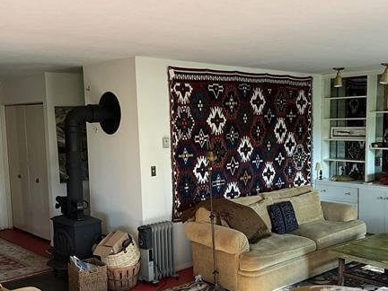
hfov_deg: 43.5
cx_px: 242
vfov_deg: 33.5
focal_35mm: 43
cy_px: 174
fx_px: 482
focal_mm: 3
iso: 64
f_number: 1.8
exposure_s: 1/74
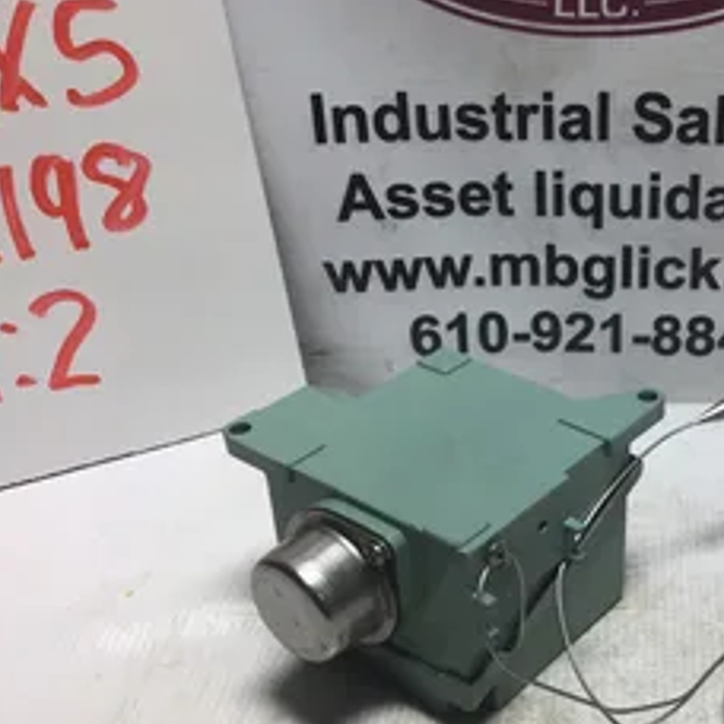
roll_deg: -1.8
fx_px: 1136
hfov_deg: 33.9
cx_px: 613
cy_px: 413
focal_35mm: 48
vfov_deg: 35.3
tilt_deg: -31.0
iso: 25
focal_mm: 3.3
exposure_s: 1/120
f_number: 2.4
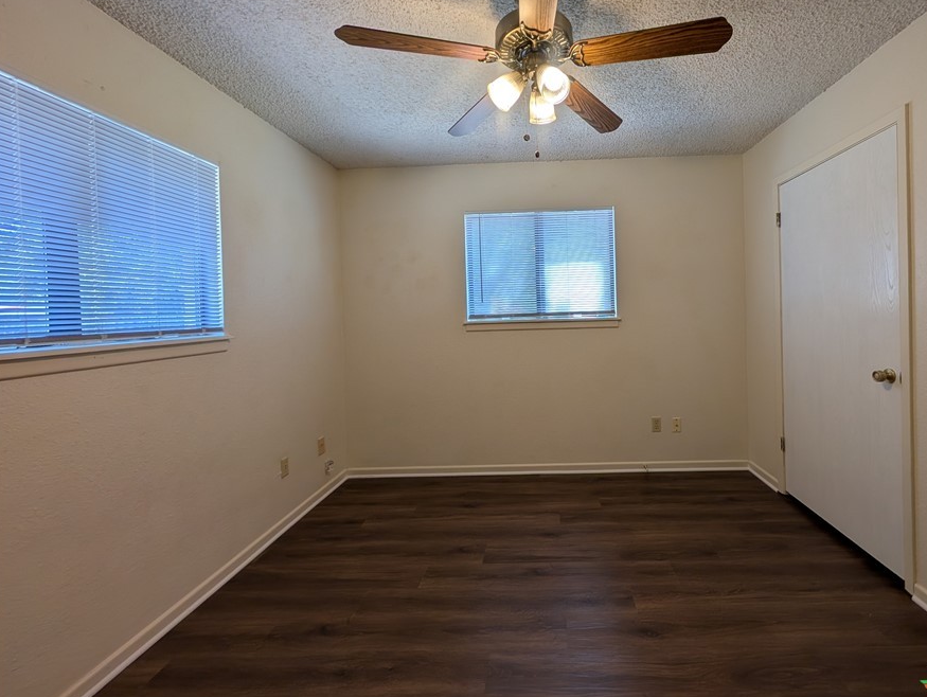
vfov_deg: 85.5
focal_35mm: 14
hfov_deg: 101.2
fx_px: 375
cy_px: 312
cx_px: 534
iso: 52
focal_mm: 2.02
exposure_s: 1/136
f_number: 1.7
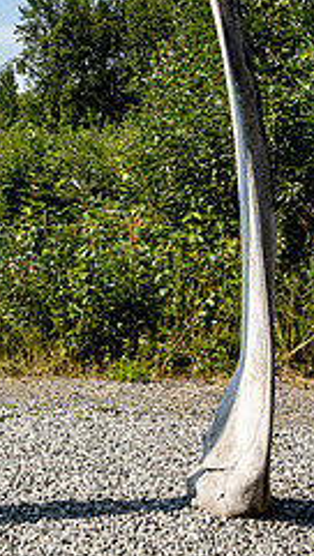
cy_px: 127
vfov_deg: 30.0
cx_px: -17
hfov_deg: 17.0
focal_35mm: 69
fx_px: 1019
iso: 400
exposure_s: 1/400
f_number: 8
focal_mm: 17
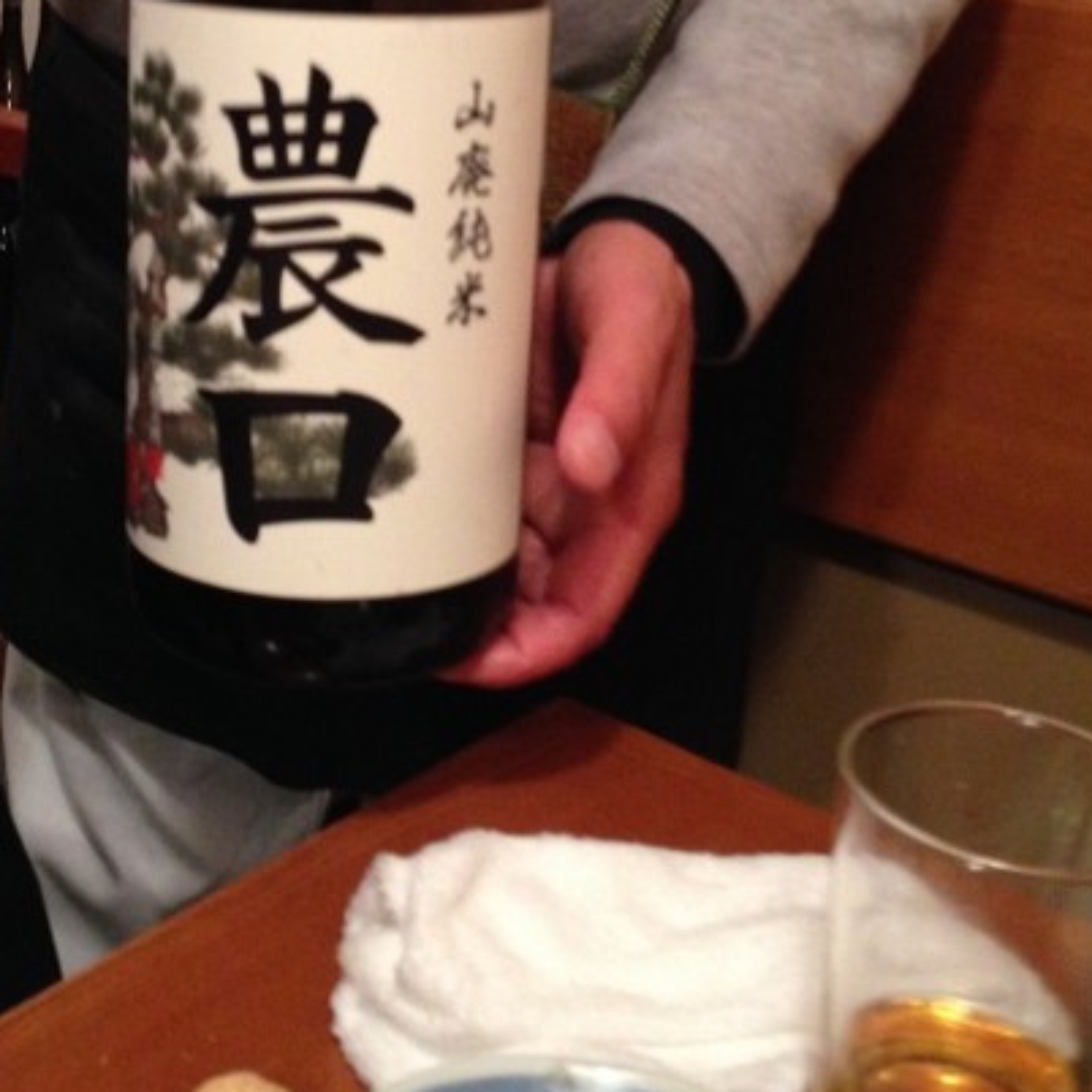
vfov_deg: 29.3
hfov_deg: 29.4
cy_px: 329
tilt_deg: -14.1
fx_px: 2070
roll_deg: -4.0
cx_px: 402
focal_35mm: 58
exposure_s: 1/20
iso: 250
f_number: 2.4
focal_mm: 4.12
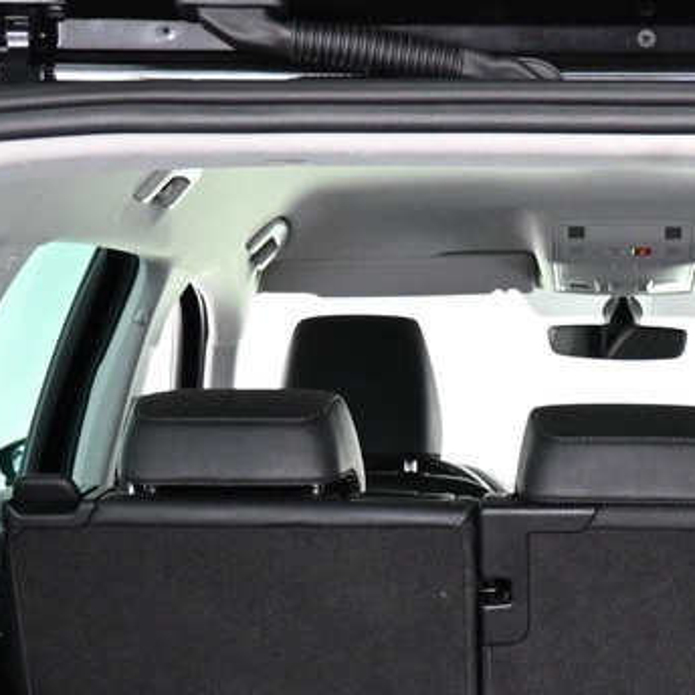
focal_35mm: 96
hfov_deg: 17.9
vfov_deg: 17.2
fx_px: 2181
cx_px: 580
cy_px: 865
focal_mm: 16
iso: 1600
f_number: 3.5
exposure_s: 1/25
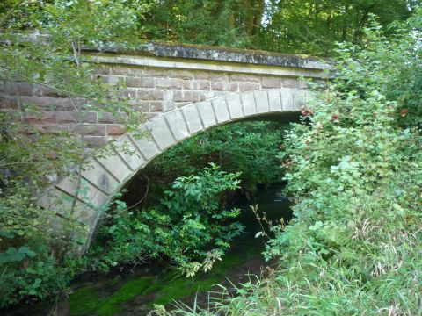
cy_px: 158
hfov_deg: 56.8
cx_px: 211
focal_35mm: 32
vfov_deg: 44.2
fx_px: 390
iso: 200
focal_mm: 5.2
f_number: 3.3
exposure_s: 1/30
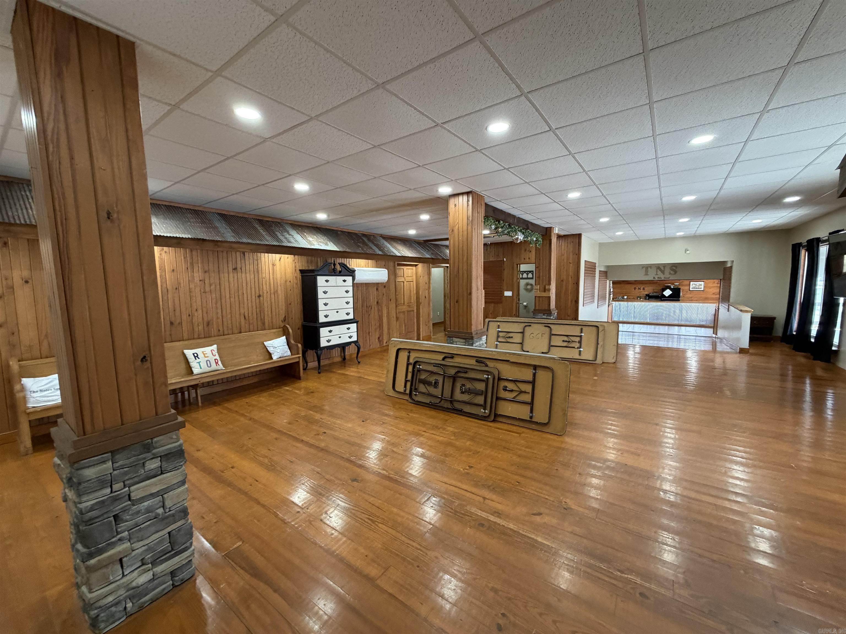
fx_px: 342
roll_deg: +1.0
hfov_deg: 102.1
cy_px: 317
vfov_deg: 85.7
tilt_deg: -3.5
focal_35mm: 14
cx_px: 423
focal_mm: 2.22
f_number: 2.2
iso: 320
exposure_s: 1/60
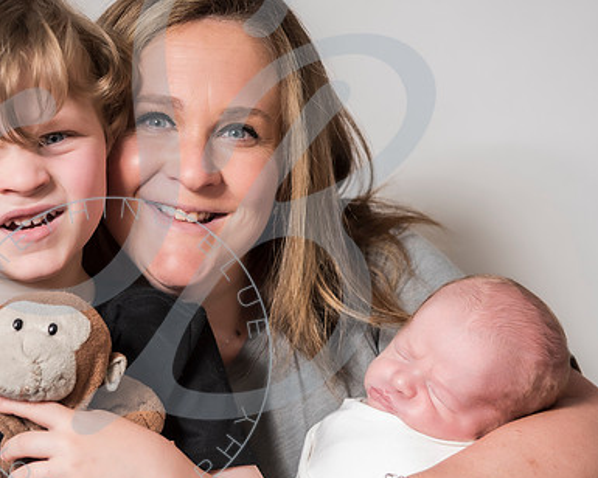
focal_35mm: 100
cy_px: 217
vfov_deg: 15.4
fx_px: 1770
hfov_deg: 19.1
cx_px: 158
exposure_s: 1/125
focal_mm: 58
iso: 100
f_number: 4.5
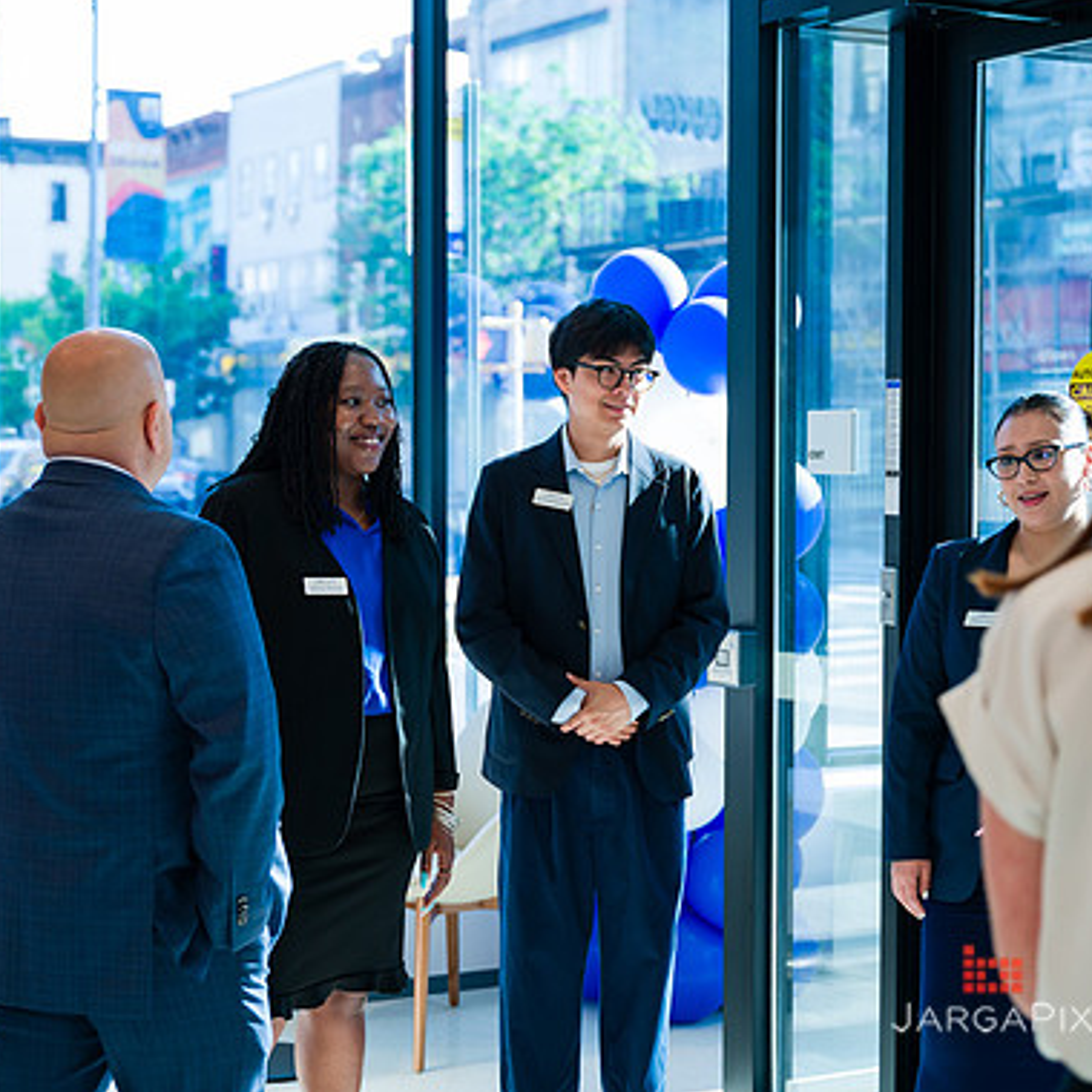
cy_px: 540
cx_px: 333
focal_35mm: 64
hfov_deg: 26.7
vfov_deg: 26.9
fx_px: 2284
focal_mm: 49
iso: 320
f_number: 3.2
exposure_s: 1/200
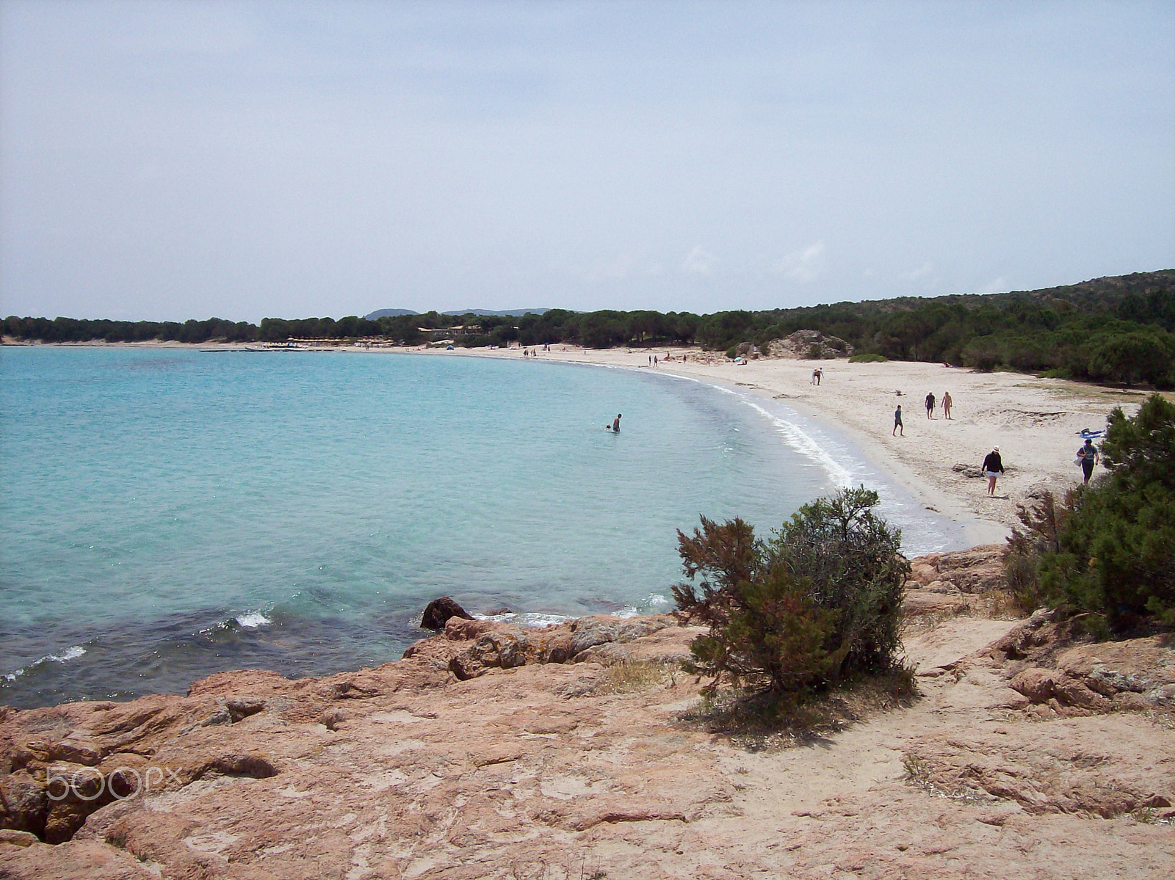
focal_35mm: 36
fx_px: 1222
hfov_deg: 51.4
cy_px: 440
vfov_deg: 39.6
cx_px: 588
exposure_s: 1/1401
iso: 80
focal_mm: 6
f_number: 4.8
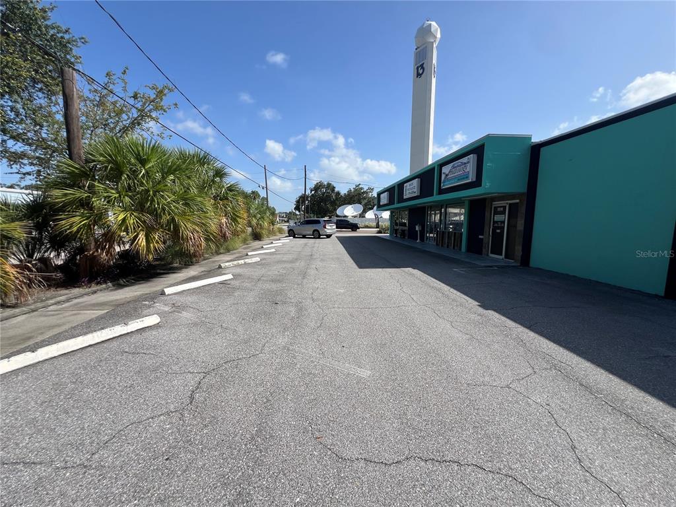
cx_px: 338
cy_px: 254
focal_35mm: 13
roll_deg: +0.7
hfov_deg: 106.2
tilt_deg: -6.9
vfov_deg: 89.9
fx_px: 254
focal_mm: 1.57
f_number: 1.8
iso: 32
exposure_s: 1/1845
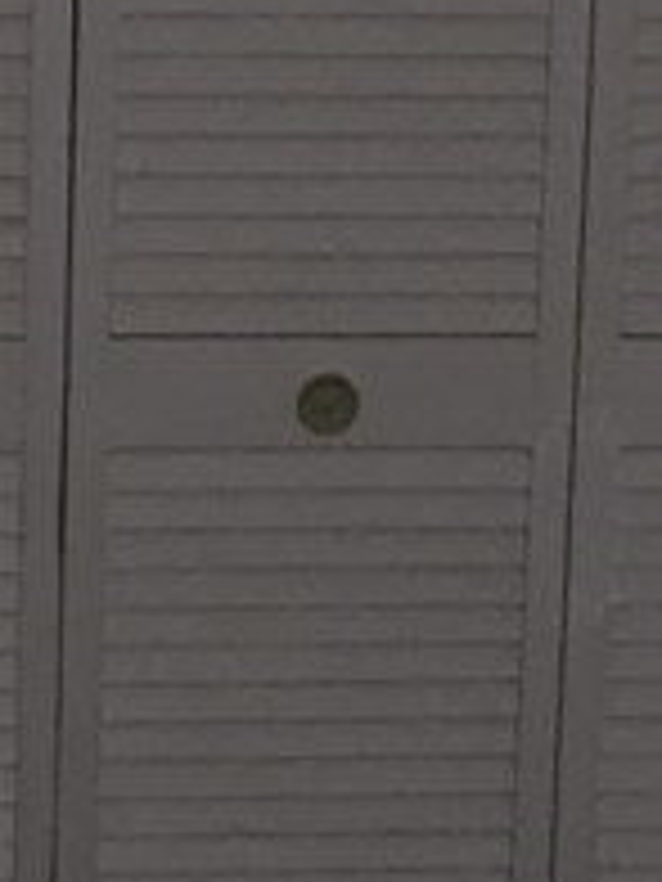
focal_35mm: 204
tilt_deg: -13.0
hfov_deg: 7.3
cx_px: 135
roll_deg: -1.7
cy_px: 518
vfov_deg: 9.7
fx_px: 5202
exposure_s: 1/40
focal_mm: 6
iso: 250
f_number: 2.4
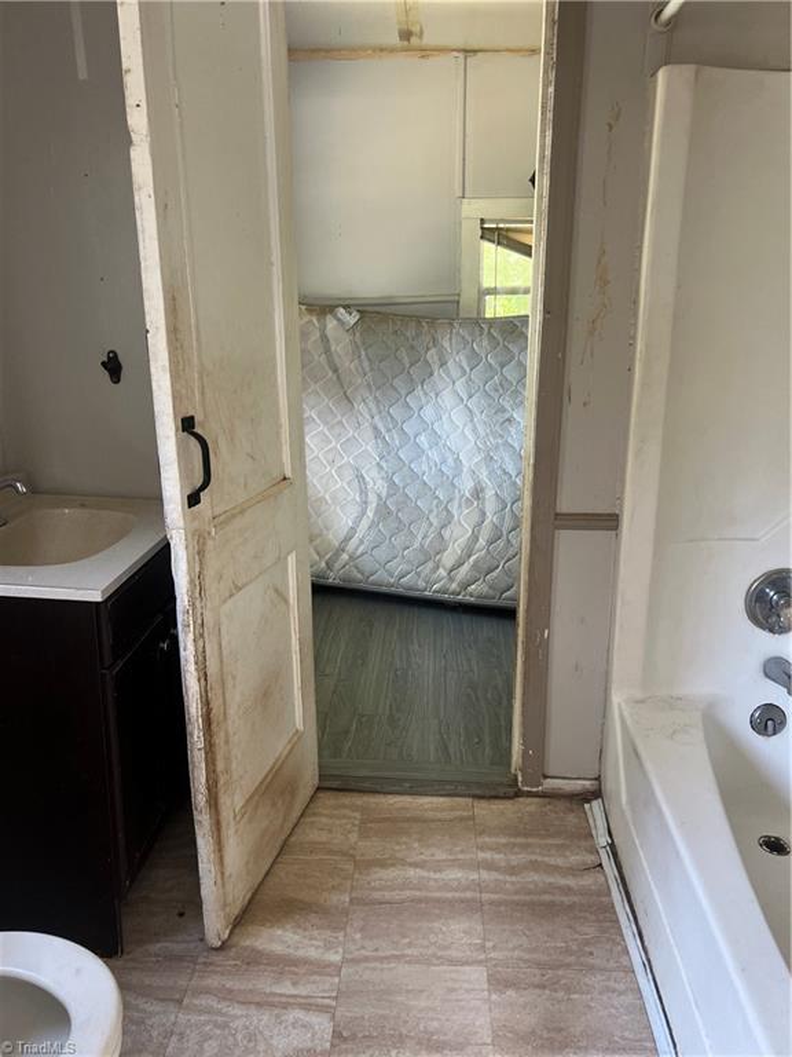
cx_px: 396
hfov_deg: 53.1
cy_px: 528
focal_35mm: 26
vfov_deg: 67.3
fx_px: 793
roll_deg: +1.5
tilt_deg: -17.9
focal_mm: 5.7
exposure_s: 1/60
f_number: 1.5
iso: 200
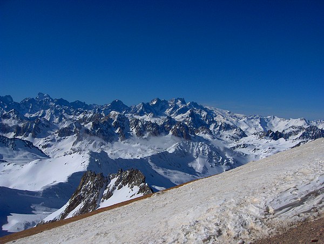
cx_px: 162
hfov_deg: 47.8
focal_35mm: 39
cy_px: 122
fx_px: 366
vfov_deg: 36.9
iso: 100
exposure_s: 1/2083
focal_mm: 8
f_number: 4.8
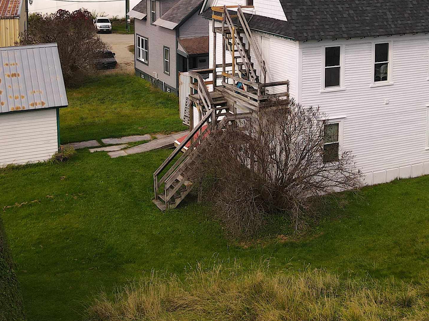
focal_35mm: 51
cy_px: 17
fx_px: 632
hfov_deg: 37.4
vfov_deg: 27.3
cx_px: 245
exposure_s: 1/40
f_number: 2.8
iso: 100
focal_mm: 4.5
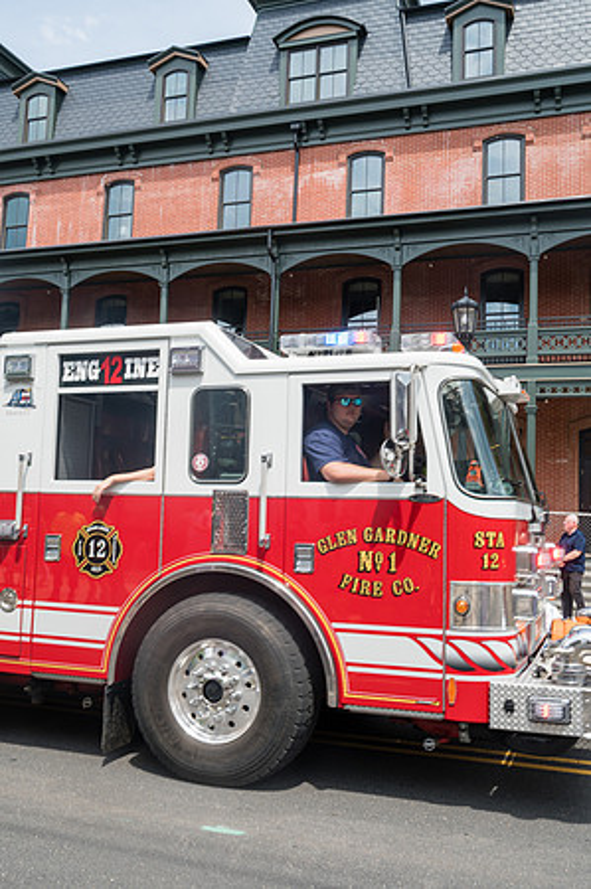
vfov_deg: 55.2
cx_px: 296
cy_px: 444
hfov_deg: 38.3
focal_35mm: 34
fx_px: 851
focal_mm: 34.5
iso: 100
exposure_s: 1/100
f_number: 10
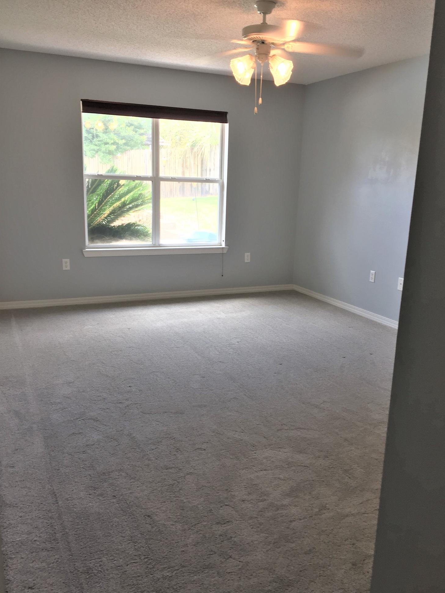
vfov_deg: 60.0
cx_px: 229
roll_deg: -1.7
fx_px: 514
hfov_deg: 46.8
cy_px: 302
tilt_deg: -12.3
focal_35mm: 30
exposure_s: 1/60
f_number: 2.2
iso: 40
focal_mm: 4.15
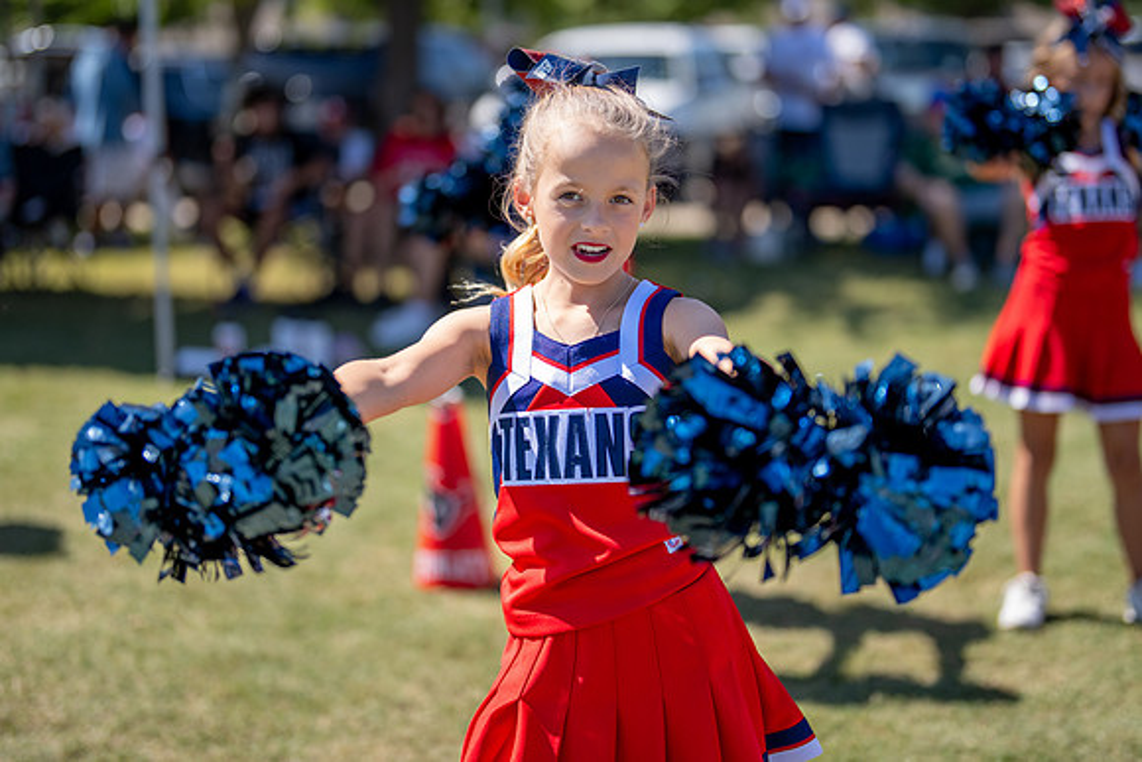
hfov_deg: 32.9
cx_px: 576
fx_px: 1932
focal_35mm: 61
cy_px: 317
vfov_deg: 22.3
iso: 160
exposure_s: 1/6400
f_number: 1.2
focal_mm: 50
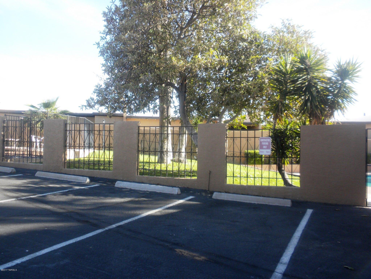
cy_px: 140
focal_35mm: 37
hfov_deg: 50.1
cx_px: 186
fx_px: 397
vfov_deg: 38.7
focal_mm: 6.6
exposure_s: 1/197
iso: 64
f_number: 3.5
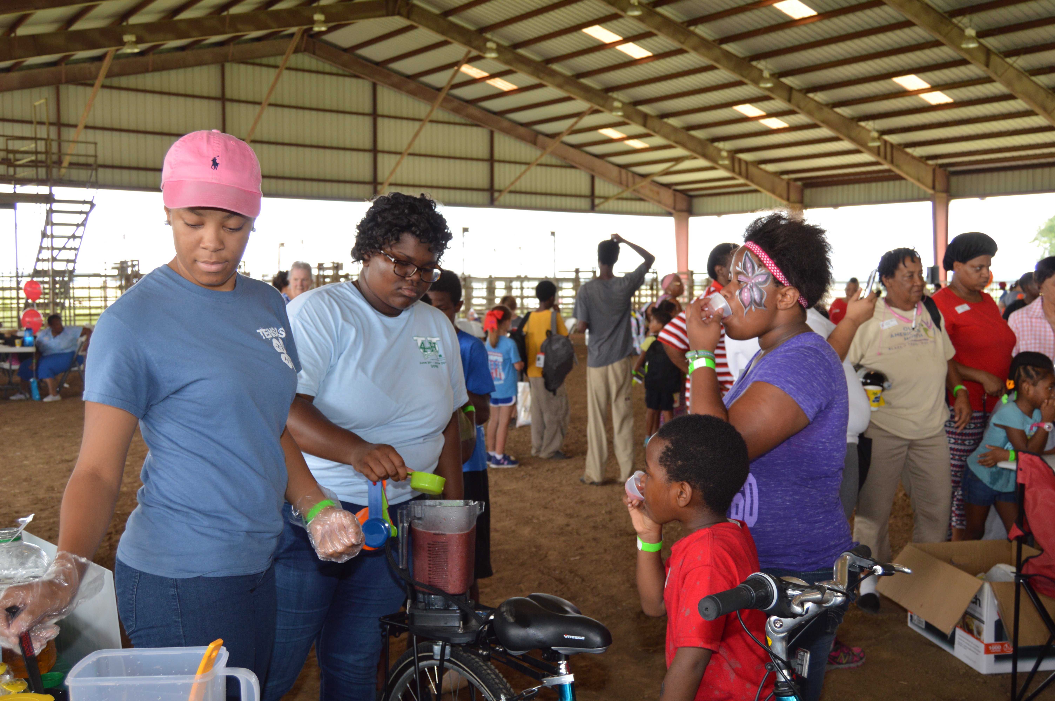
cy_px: 350
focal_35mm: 36
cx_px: 528
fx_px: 1054
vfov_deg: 36.8
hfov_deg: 53.2
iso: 400
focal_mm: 24
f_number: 5
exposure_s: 1/100
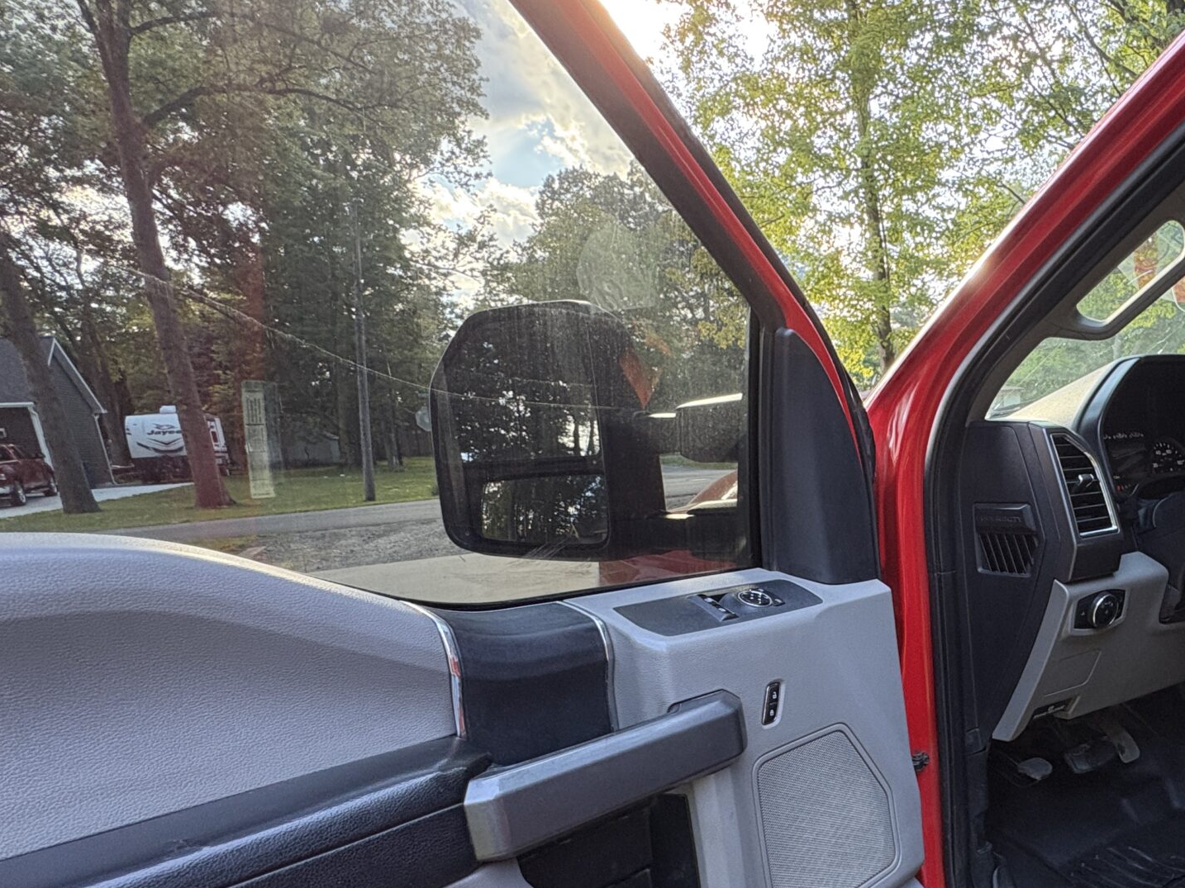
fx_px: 856
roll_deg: +3.7
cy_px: 607
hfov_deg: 62.3
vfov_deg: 53.5
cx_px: 980
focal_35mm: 25
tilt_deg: -13.3
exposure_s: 1/75
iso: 250
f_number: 2.2
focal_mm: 2.22
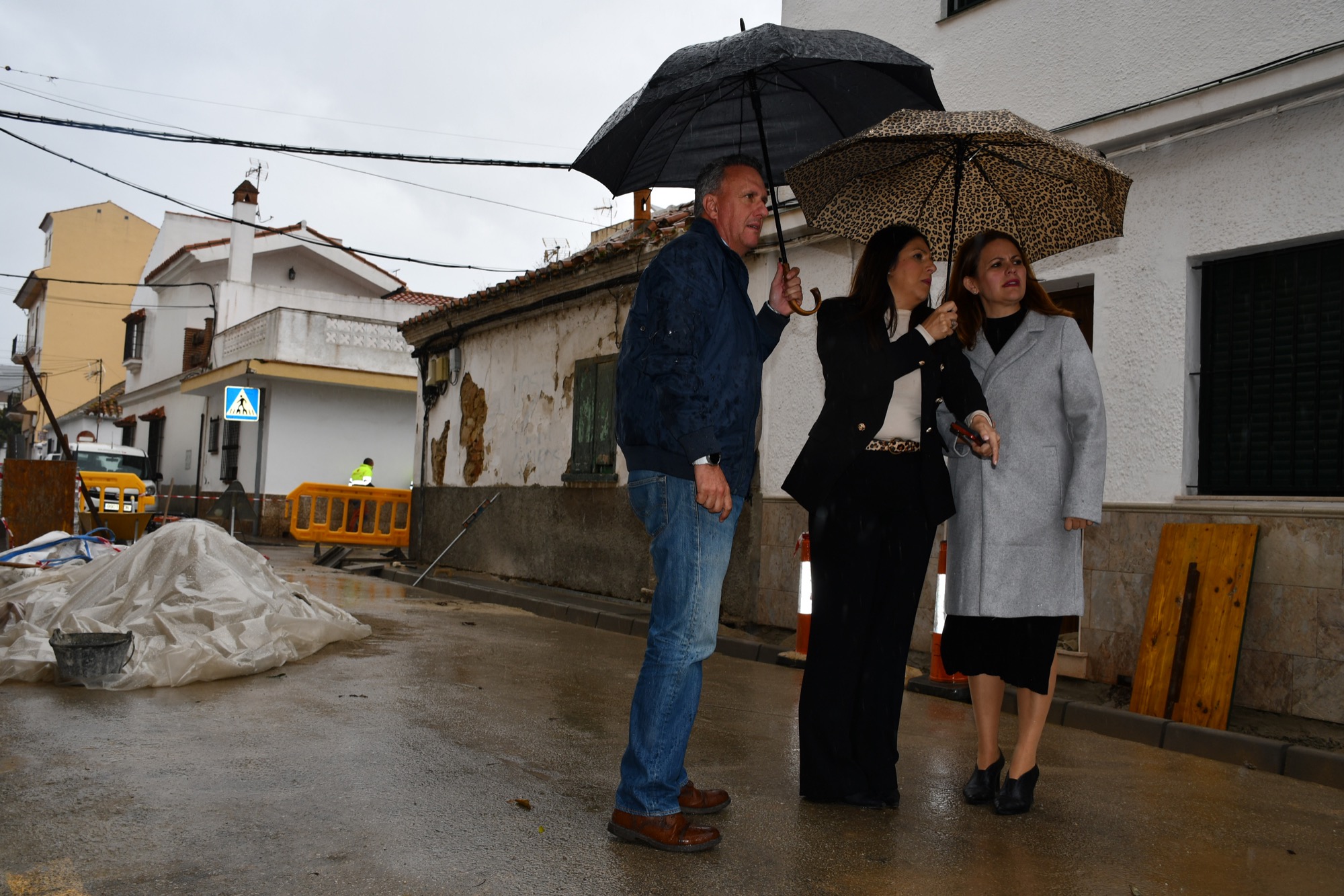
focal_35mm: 33
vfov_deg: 40.0
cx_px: 672
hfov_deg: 57.2
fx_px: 1232
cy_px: 448
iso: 100
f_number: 5
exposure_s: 1/250
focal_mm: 22
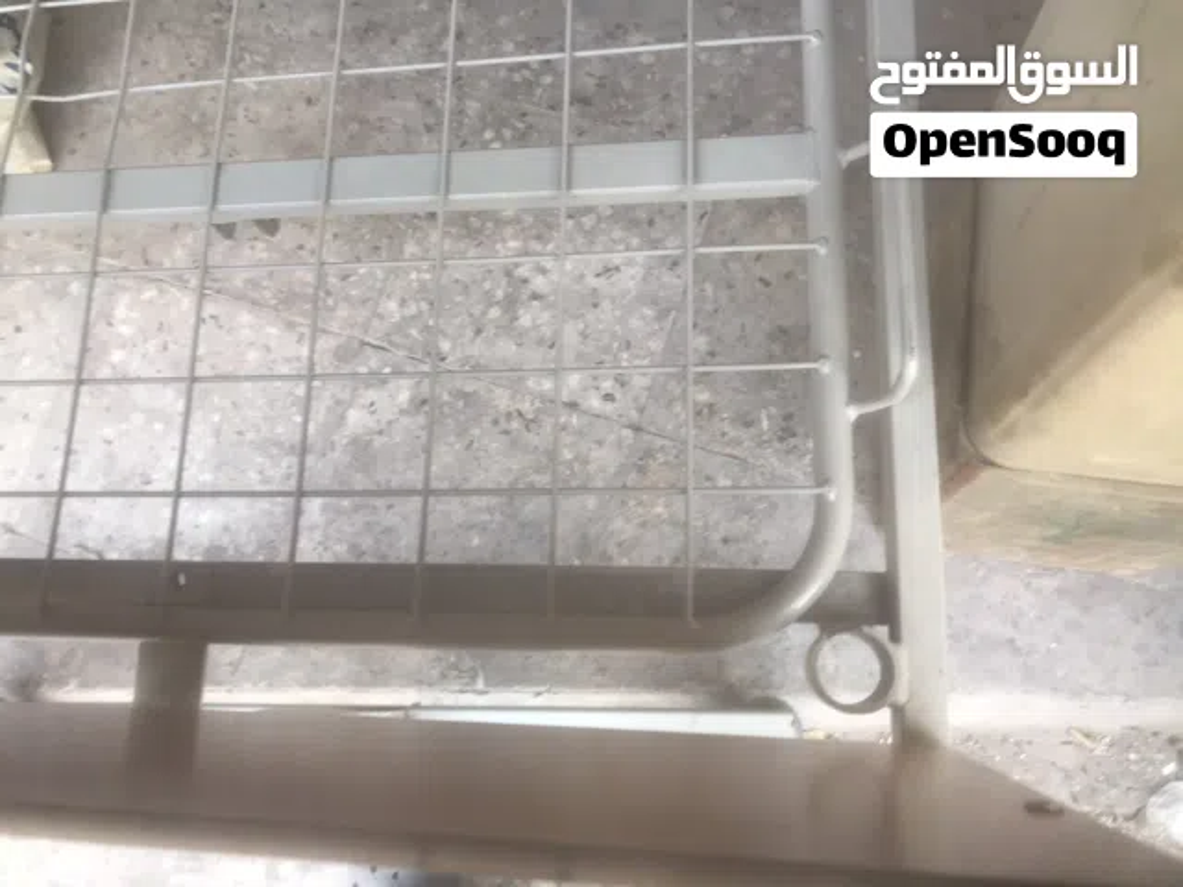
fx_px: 957
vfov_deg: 49.7
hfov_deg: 63.4
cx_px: 592
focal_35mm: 28
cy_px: 444
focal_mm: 3.99
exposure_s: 1/50
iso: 20
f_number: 1.8
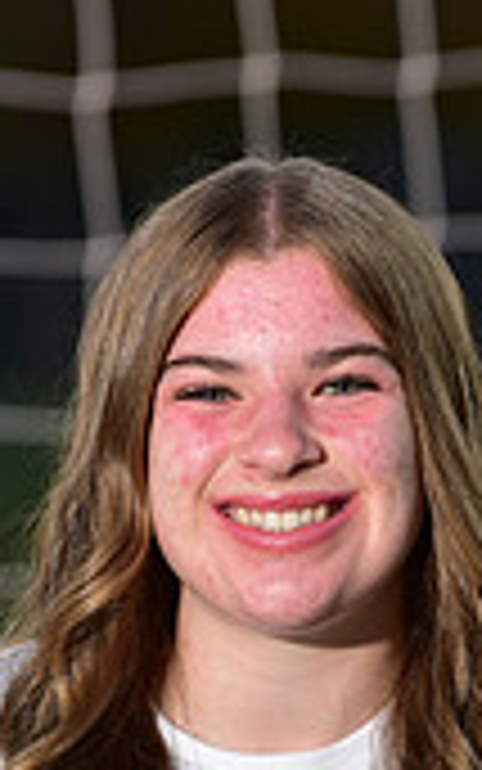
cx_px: 282
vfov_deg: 3.0
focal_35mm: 692
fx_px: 14532
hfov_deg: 1.9
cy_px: 1040
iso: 250
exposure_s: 1/200
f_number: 4.5
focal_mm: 200
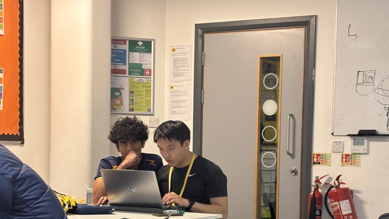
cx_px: 191
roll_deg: -1.7
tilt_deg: -2.6
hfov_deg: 27.5
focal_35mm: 77
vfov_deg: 15.5
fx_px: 794
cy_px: 190
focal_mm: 5.96
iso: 80
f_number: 1.6
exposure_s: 1/50
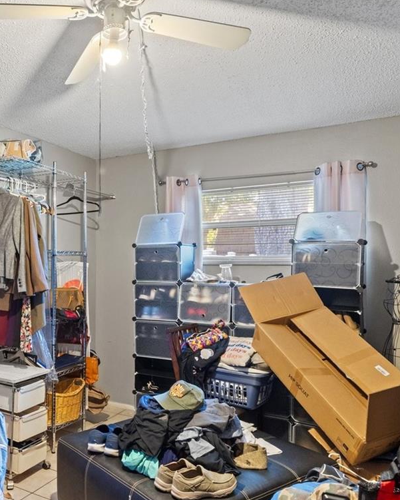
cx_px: 95
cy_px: 264
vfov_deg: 58.7
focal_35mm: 30
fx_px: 444
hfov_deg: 46.6
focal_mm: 10
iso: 400
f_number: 7.1
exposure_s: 1.3
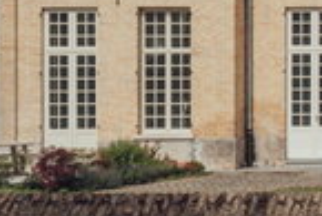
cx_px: 806
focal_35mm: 185
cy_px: 75
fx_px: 1656
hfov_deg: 9.7
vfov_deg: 7.4
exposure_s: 1/400
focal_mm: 35
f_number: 4
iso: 100
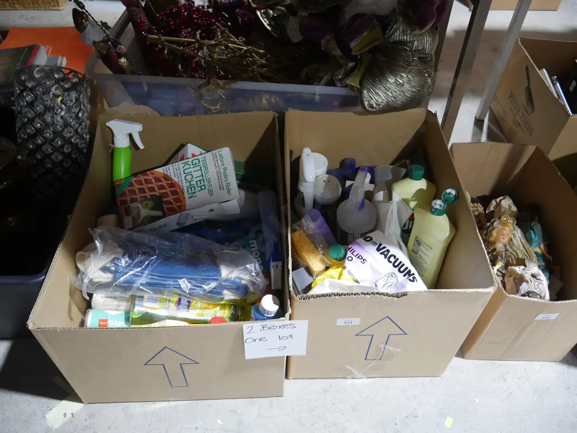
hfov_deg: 63.4
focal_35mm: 28
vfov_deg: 49.7
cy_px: 216
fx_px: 467
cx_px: 288
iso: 800
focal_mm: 14
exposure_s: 1/60
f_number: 3.5
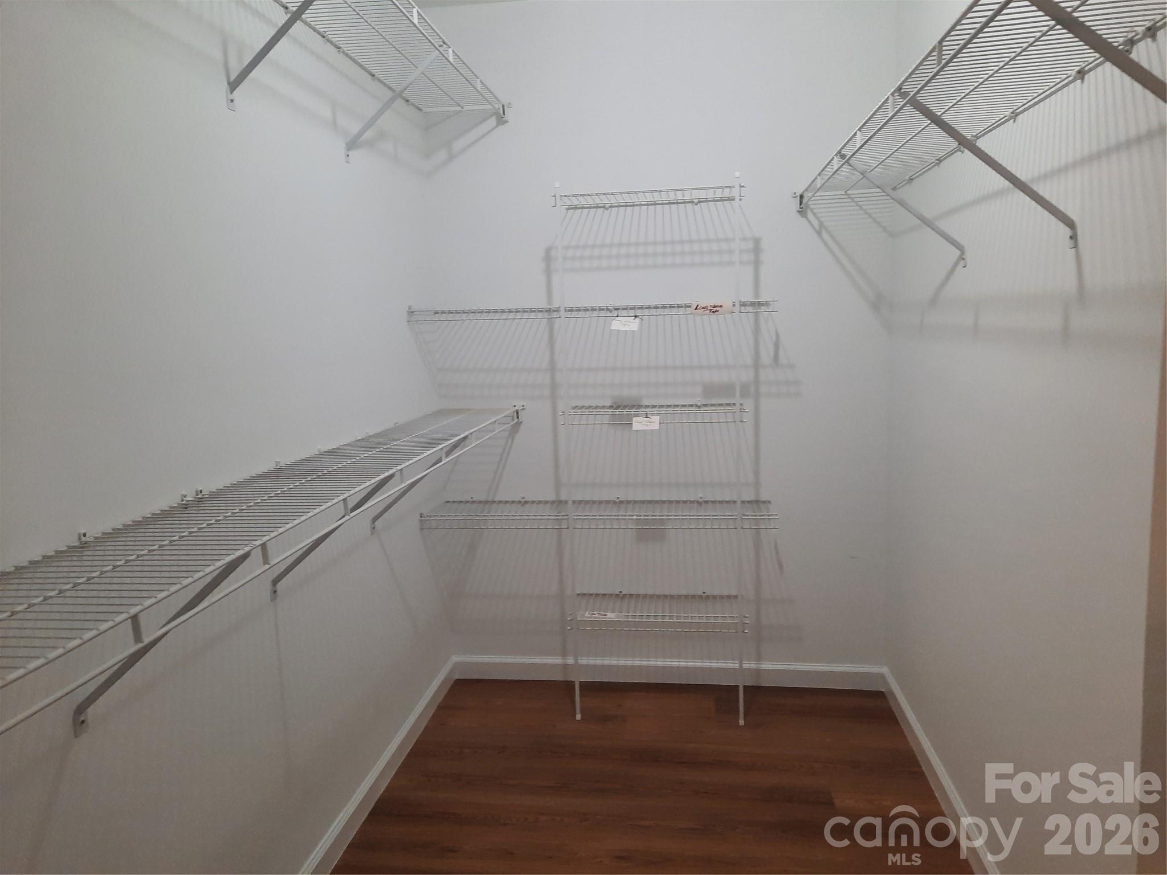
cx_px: 584
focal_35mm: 25
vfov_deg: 54.9
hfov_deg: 69.4
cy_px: 438
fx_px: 843
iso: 250
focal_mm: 4.6
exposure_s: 1/60
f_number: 2
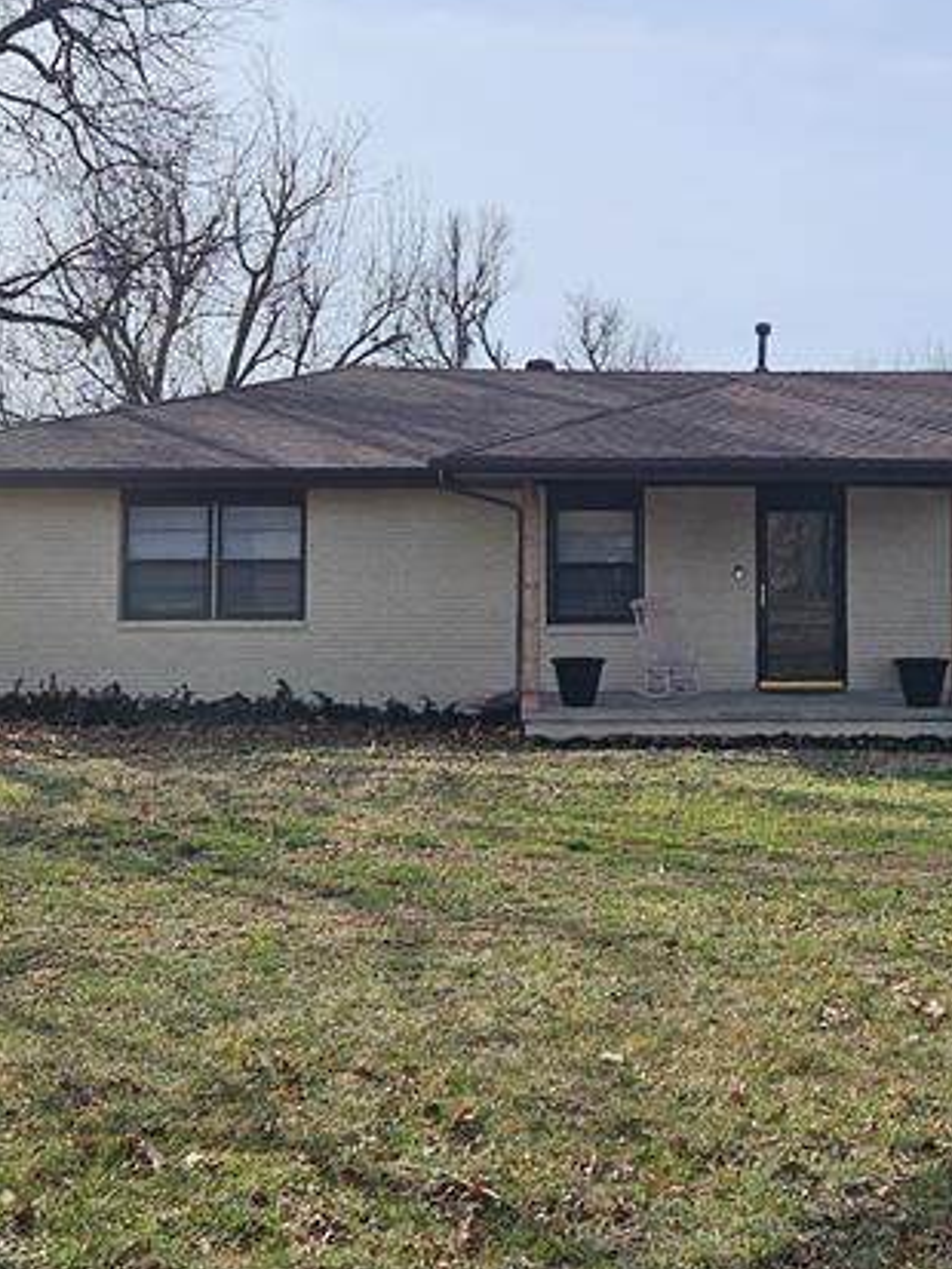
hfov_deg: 25.4
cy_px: 446
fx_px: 2089
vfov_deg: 33.5
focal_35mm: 57
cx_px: 682
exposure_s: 1/2417
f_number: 1.8
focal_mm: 5.4
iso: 25
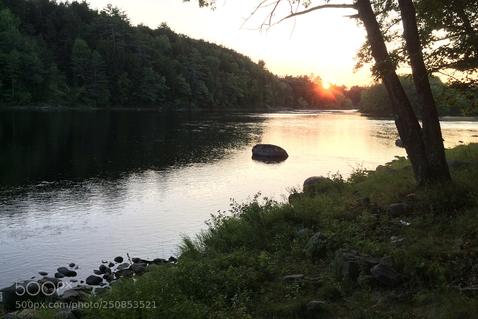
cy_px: 144
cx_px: 242
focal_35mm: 31
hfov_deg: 60.3
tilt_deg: -5.5
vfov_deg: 42.3
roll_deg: -1.3
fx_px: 412
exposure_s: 1/120
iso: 50
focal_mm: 4.15
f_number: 2.2
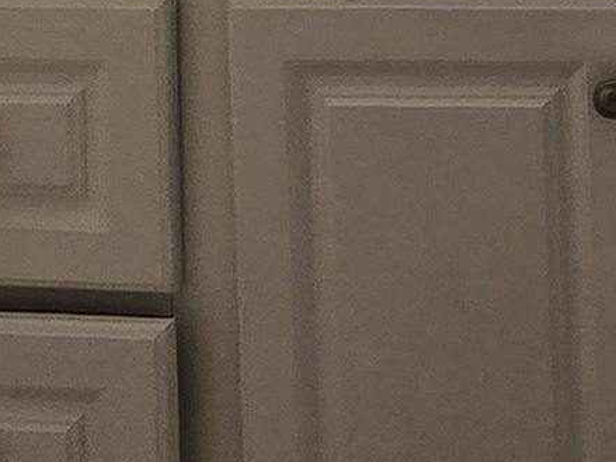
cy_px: -510
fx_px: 1619
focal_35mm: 91
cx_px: 796
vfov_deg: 13.5
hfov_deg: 19.8
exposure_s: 1/120
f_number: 2.2
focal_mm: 2.2
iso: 80
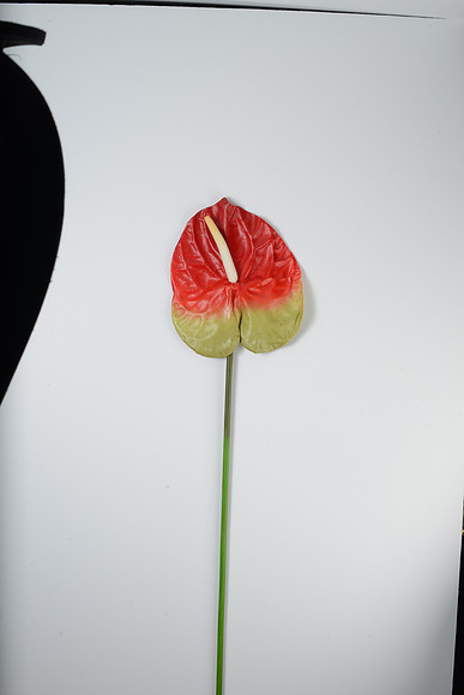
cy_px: 348
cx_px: 232
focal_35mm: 50
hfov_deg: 27.0
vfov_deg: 39.6
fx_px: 966
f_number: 16
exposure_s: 1/250
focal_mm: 50
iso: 125
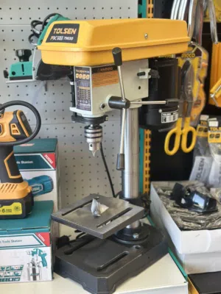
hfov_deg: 30.3
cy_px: 147
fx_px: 409
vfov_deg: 39.7
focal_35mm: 48
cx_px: 110
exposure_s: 1/172
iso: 100
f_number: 1.78
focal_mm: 6.86
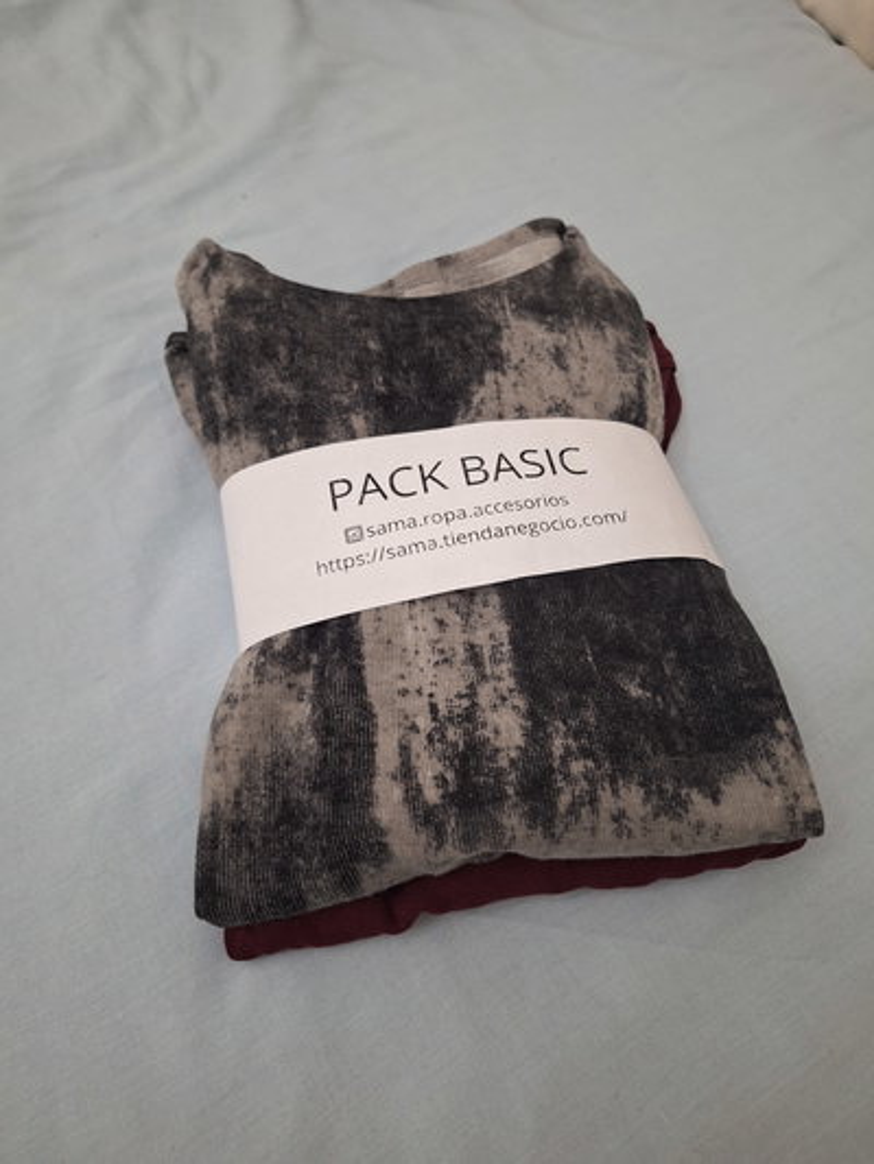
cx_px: 437
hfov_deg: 58.9
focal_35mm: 23
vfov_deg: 73.9
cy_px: 582
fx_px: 774
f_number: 1.8
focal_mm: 5.54
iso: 250
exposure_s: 1/25
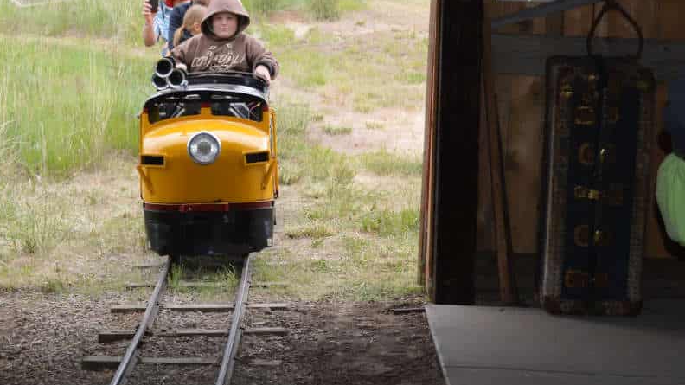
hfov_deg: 18.9
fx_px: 2052
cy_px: 109
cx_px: 227
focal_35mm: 113
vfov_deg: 10.7
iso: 220
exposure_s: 1/125
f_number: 4.8
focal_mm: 38
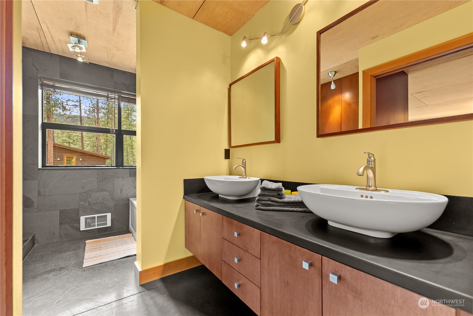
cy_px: 158
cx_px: 236
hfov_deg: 104.2
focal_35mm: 14
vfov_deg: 81.3
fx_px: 184
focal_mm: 14
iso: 400
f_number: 2.8
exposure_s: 1/13
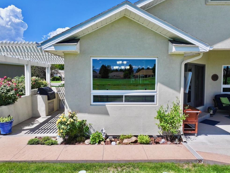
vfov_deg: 54.9
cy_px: 87
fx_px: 166
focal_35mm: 25
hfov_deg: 69.4
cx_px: 116
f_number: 2.8
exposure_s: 1/2000
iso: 150
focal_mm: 12.29
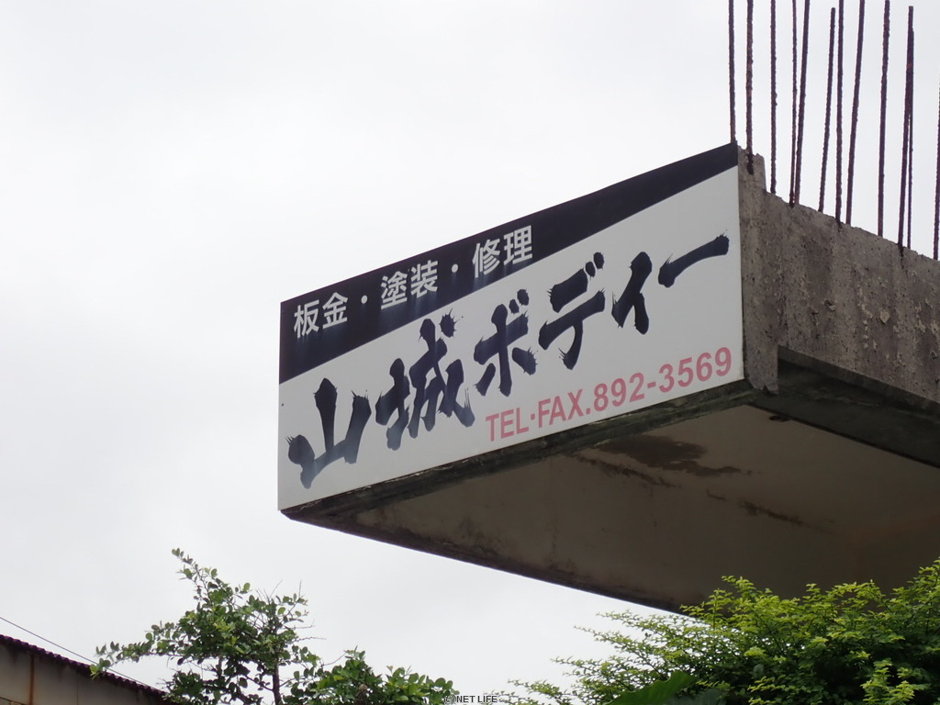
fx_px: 2716
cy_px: 352
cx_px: 470
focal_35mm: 100
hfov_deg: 19.6
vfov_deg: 14.8
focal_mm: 18
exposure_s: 1/320
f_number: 4.9
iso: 100
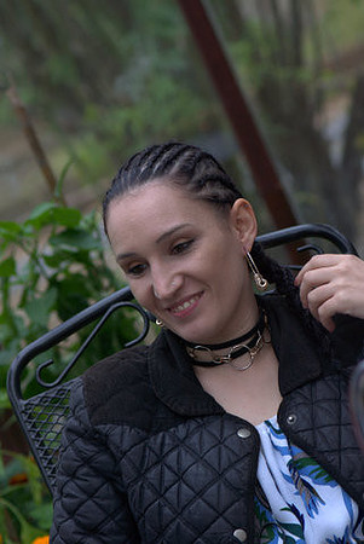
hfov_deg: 9.2
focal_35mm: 150
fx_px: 2270
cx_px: 182
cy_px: 272
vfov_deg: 13.7
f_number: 4
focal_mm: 100
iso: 100
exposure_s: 1/200
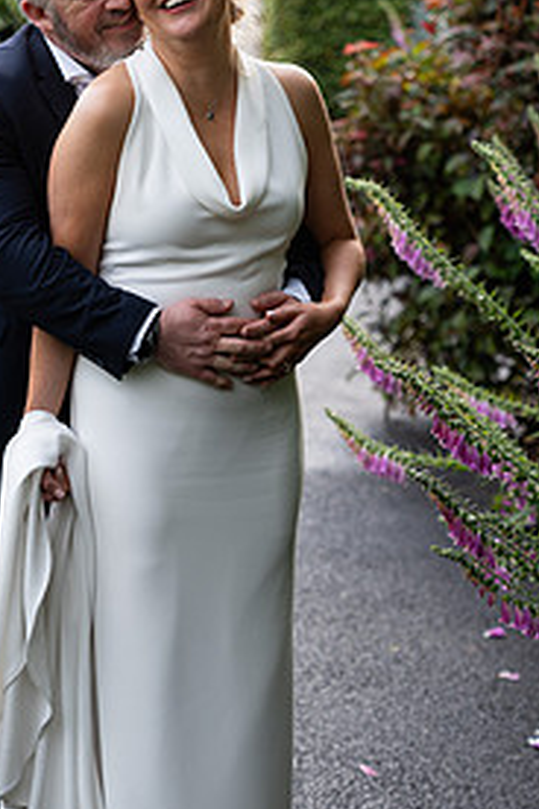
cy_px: 431
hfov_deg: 13.5
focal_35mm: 101
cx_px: 114
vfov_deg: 20.2
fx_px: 2268
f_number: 2.8
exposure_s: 1/200
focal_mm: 62
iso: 400
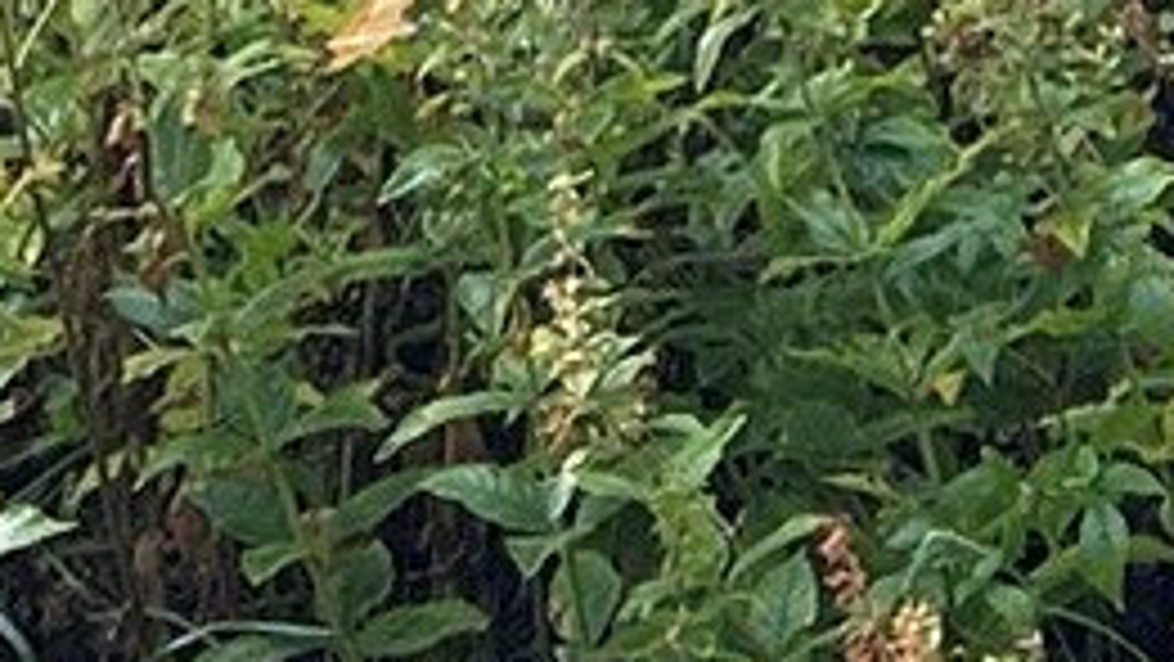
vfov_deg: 4.7
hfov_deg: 9.5
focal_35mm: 222
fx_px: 6913
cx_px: 1642
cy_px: -2477
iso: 40
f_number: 1.5
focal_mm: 5.7
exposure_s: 1/169
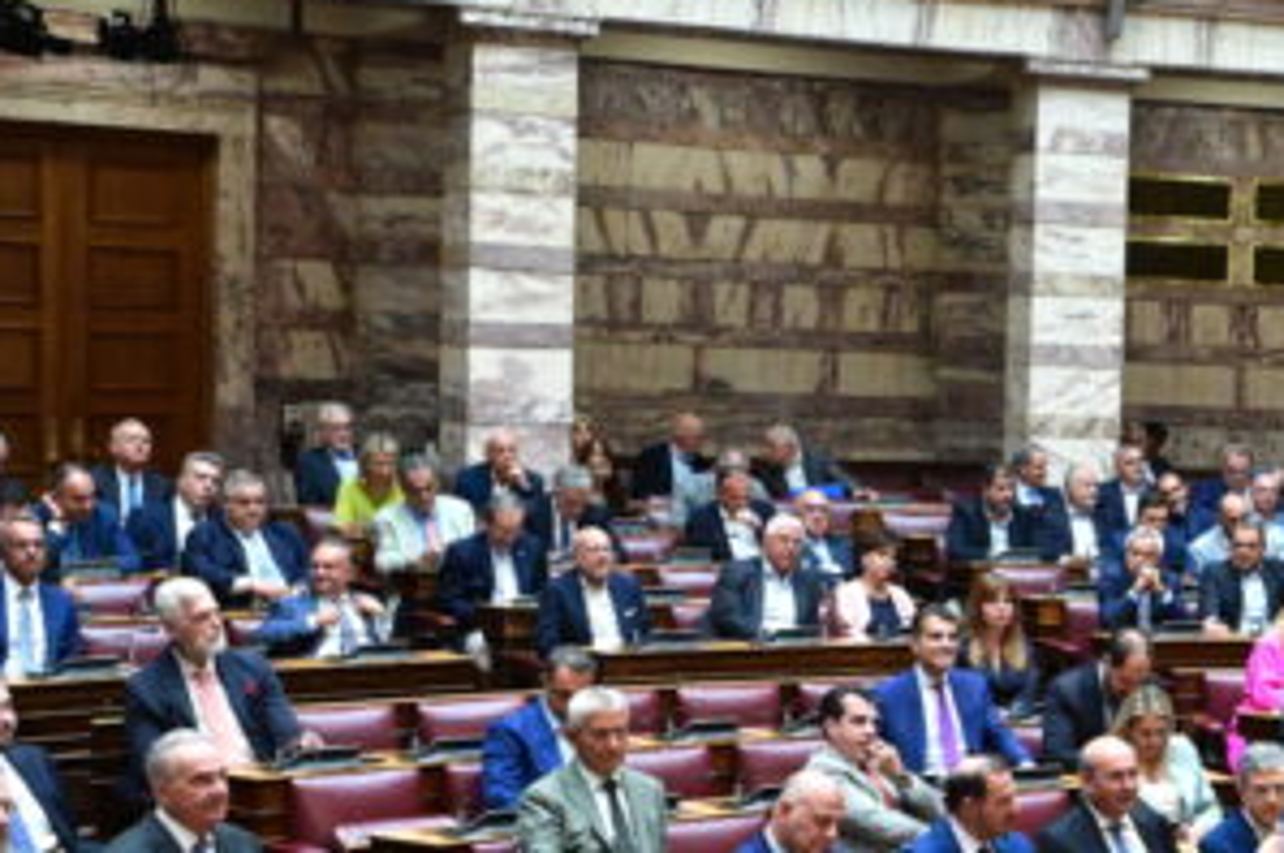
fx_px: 2850
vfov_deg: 17.0
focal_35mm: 80
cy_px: 590
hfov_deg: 23.8
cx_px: 1400
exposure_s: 1/400
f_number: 6.3
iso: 8000
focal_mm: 31
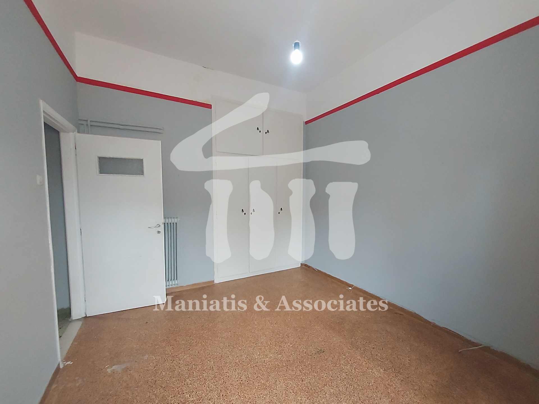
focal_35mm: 13
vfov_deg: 89.9
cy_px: 202
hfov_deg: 106.2
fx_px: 202
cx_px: 270
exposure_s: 1/50
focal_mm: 1.42
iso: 125
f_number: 2.2
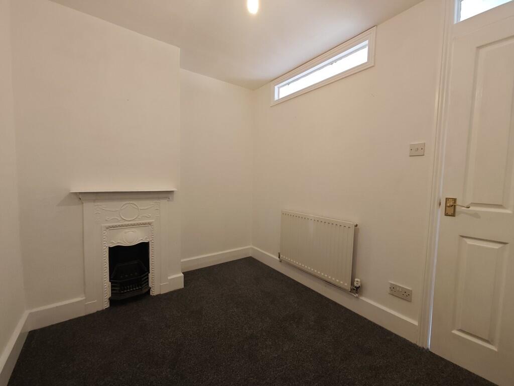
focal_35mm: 14
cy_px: 193
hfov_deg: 102.1
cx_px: 257
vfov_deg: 85.7
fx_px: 208
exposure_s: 1/25
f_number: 2.2
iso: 500
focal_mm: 2.16
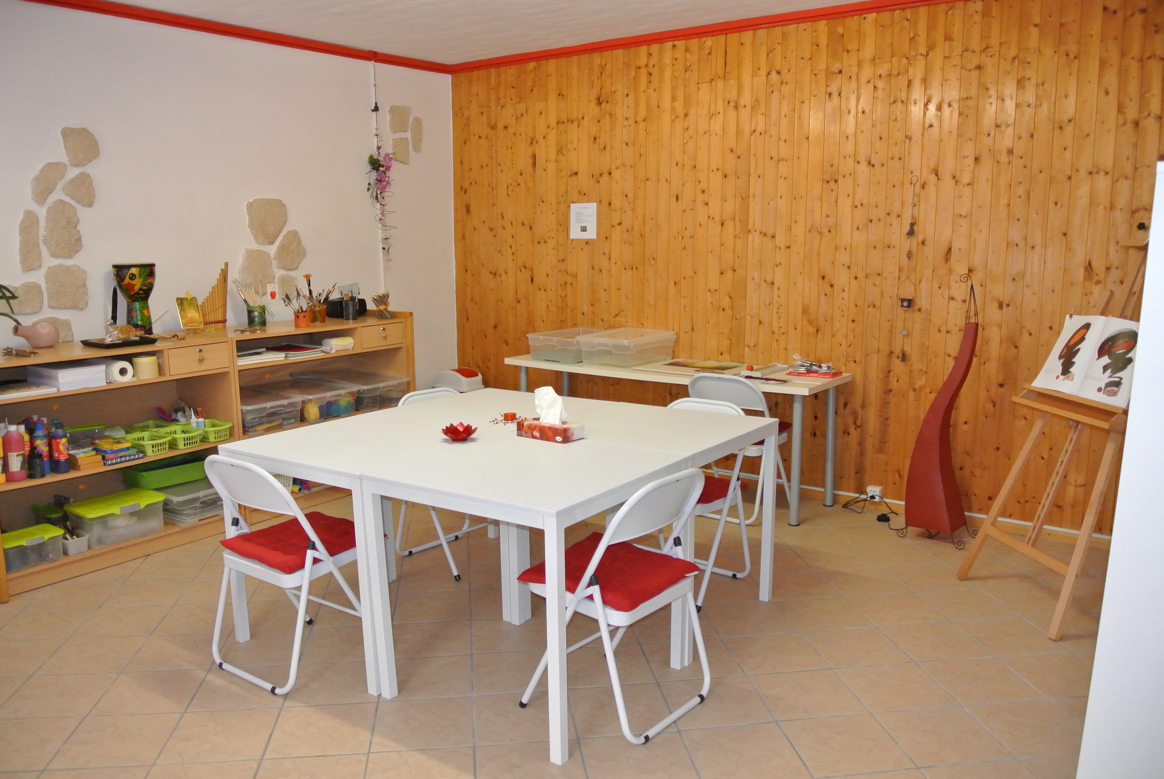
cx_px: 582
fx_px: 874
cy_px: 390
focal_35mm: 27
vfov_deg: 48.0
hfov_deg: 67.3
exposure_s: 1/60
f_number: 3.5
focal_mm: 10
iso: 1100
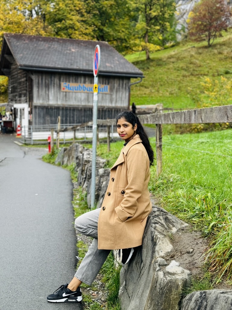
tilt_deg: -5.6
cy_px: 155
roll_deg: -1.7
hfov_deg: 30.3
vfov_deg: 39.7
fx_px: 429
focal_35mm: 48
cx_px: 116
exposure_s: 1/433
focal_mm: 6.86
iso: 64
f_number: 1.78
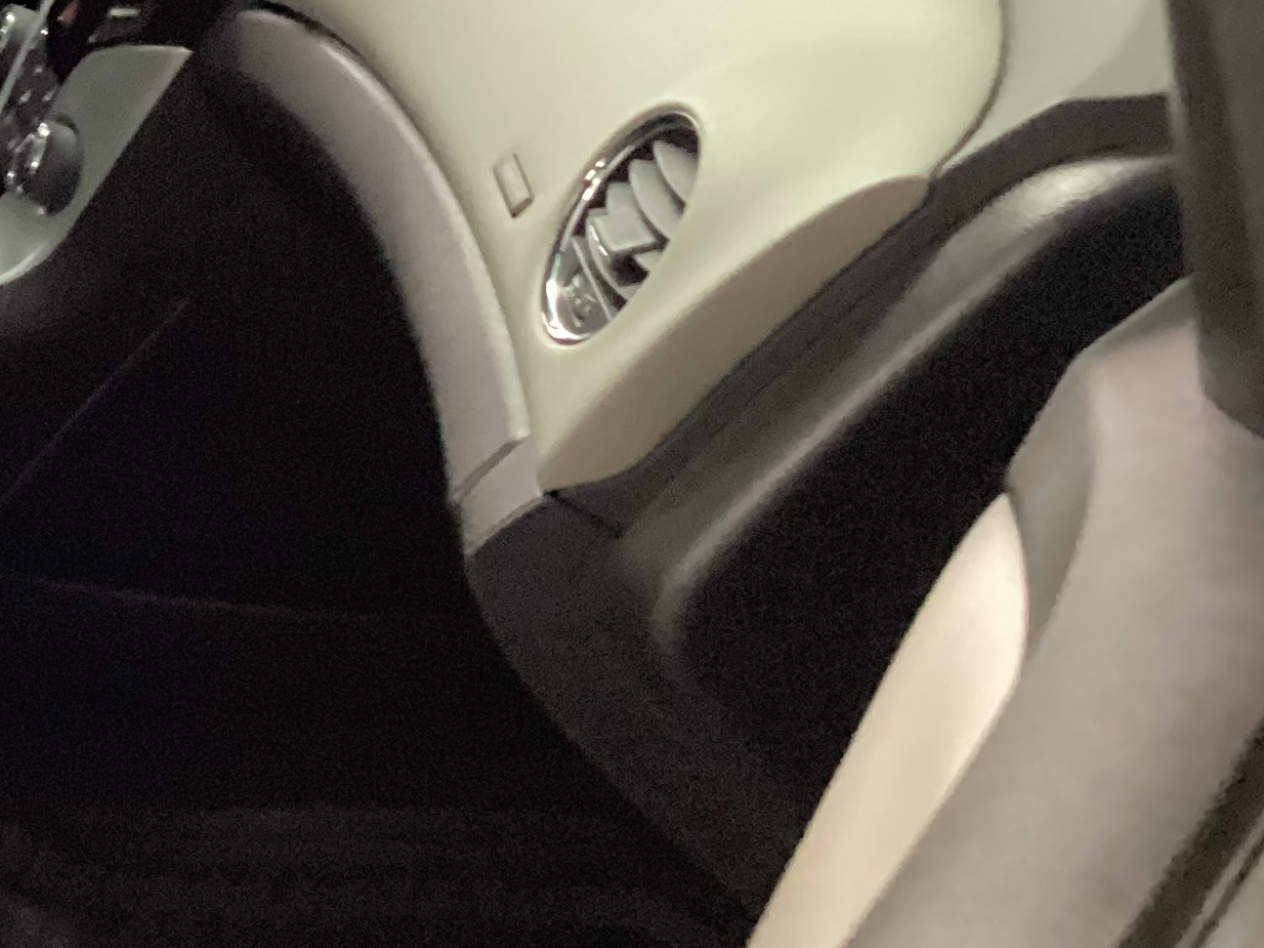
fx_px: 2994
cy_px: 317
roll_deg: +1.0
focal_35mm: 82
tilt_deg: -28.6
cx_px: -321
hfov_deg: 21.8
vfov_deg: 17.9
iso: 640
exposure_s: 1/17
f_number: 2.4
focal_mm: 3.3
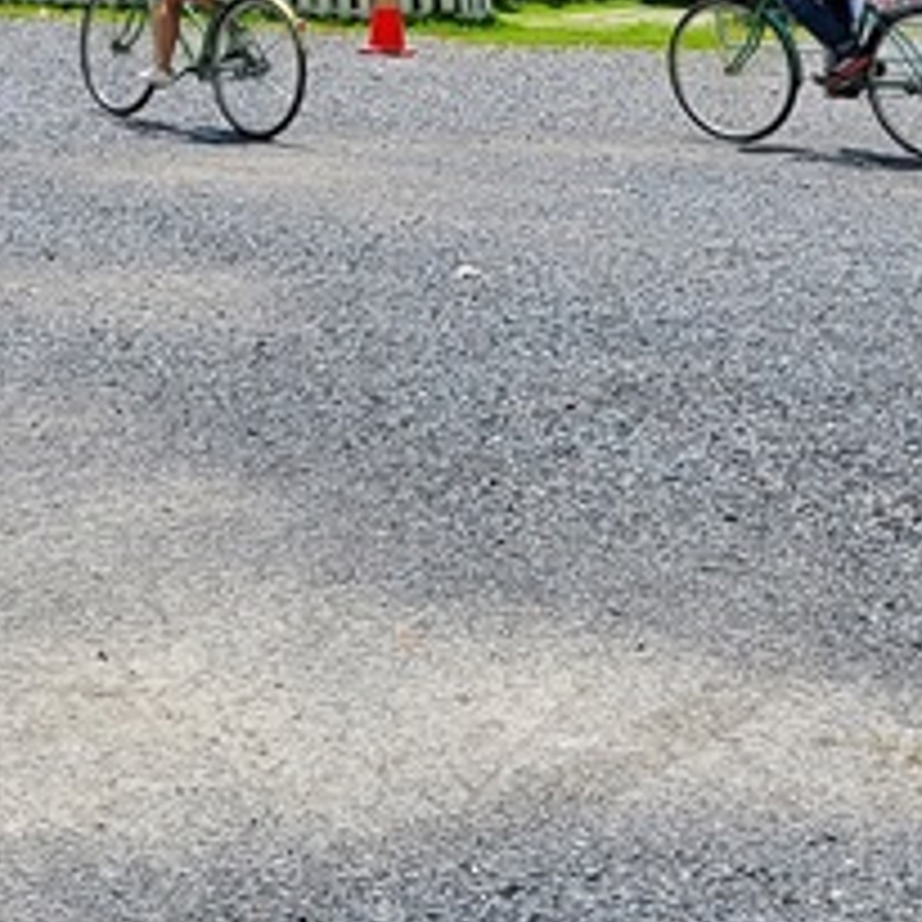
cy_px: -576
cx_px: -306
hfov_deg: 14.8
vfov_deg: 14.2
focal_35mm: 112
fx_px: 3375
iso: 40
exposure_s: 1/2866
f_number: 1.8
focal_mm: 5.4
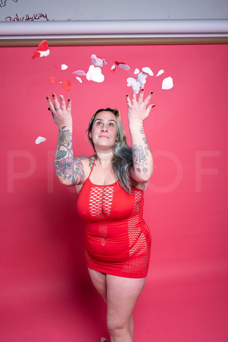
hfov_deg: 37.9
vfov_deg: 54.4
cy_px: 171
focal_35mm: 35
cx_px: 114
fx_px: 332
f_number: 5.6
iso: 250
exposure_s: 1/400
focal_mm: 35
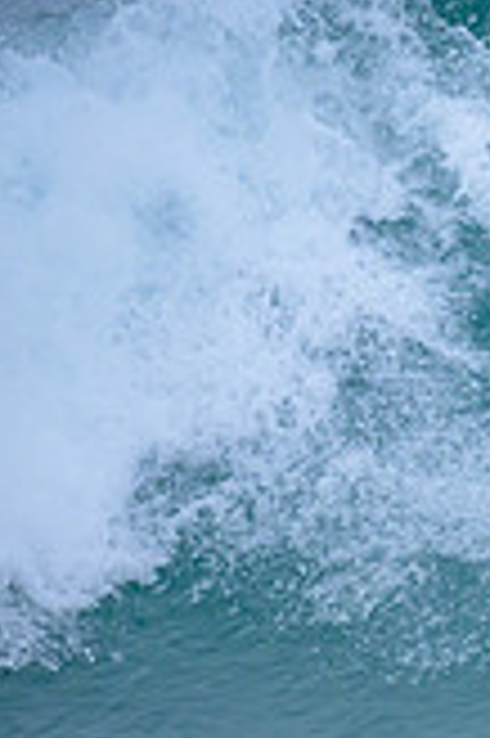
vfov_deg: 0.7
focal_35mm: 2827
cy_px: 371
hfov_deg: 0.5
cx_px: 1110
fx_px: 57836
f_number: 6.3
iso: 2000
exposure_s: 1/2000
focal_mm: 800
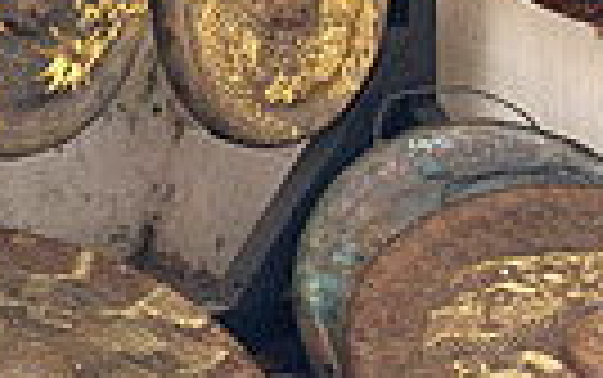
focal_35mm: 242
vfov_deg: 5.4
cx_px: -126
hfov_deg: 8.6
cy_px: -27
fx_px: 3980
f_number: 3.2
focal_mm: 17.6
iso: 100
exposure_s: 1/50
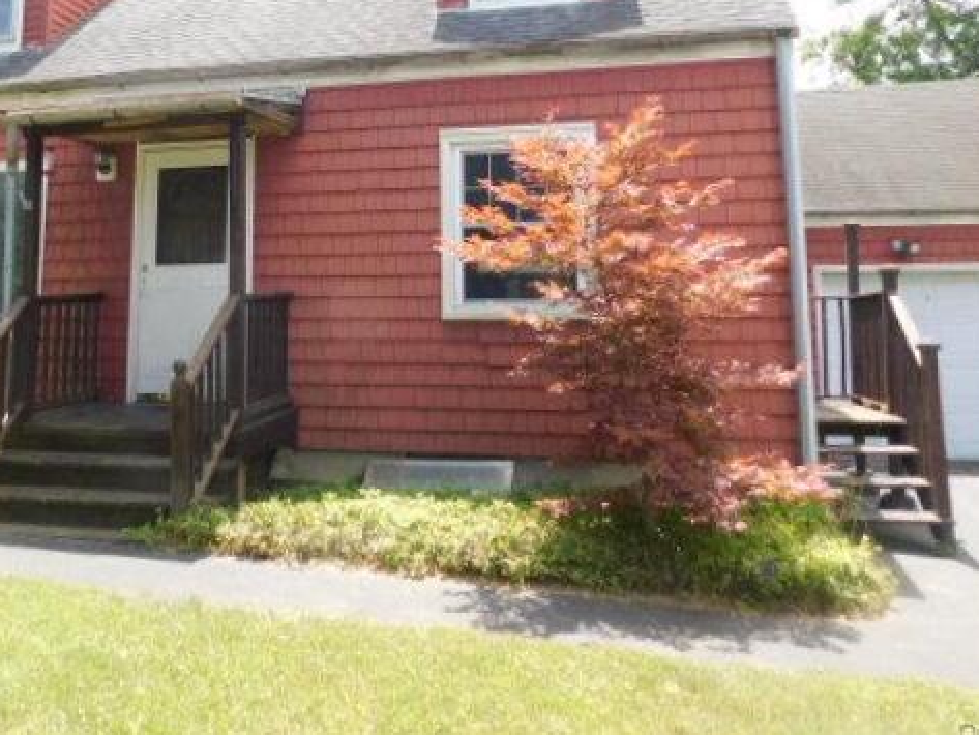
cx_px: 360
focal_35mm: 35
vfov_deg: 39.6
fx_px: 990
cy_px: 186
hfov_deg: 52.0
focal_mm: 4
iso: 125
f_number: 3
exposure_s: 1/400
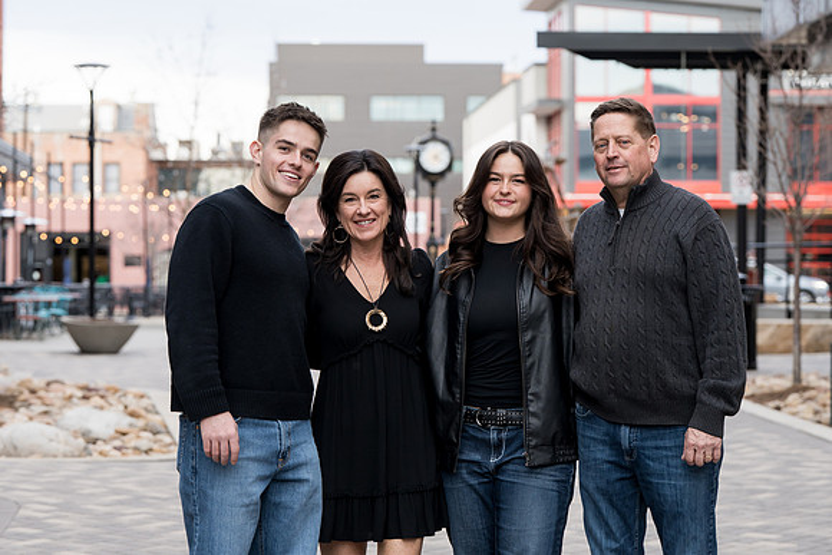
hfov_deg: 20.8
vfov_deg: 14.0
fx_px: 2265
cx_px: 416
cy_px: 278
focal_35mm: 98
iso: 640
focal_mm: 98
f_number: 5
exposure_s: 1/125
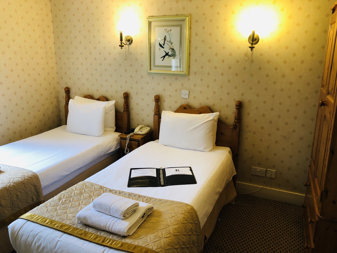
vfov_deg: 49.7
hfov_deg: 63.4
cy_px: 126
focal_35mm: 28
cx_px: 168
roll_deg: +1.7
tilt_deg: -16.7
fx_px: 273
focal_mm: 4
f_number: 1.8
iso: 64
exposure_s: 1/17
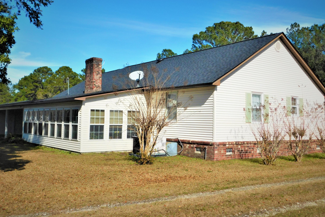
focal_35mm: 38
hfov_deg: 50.7
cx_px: 163
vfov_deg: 35.0
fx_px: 343
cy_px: 99
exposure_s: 1/640
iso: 125
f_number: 7
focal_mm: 6.3
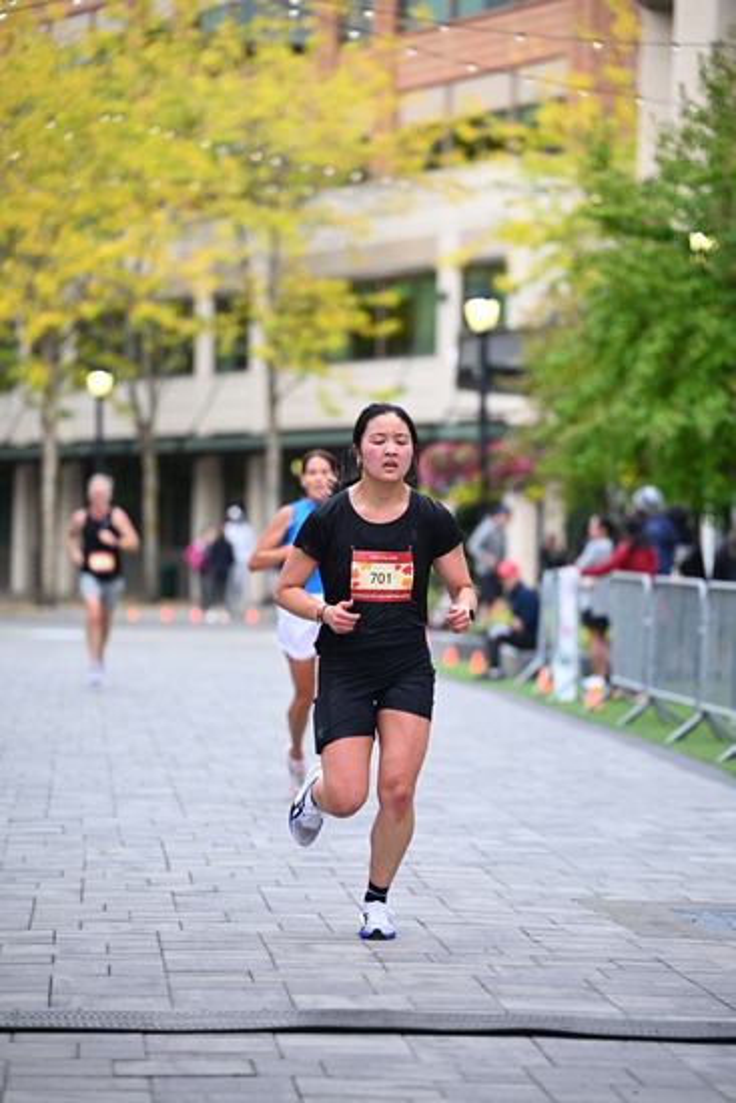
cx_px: 368
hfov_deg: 10.6
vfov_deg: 15.8
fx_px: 3984
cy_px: 552
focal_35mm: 130
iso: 1000
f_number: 2.8
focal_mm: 130
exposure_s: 1/1600
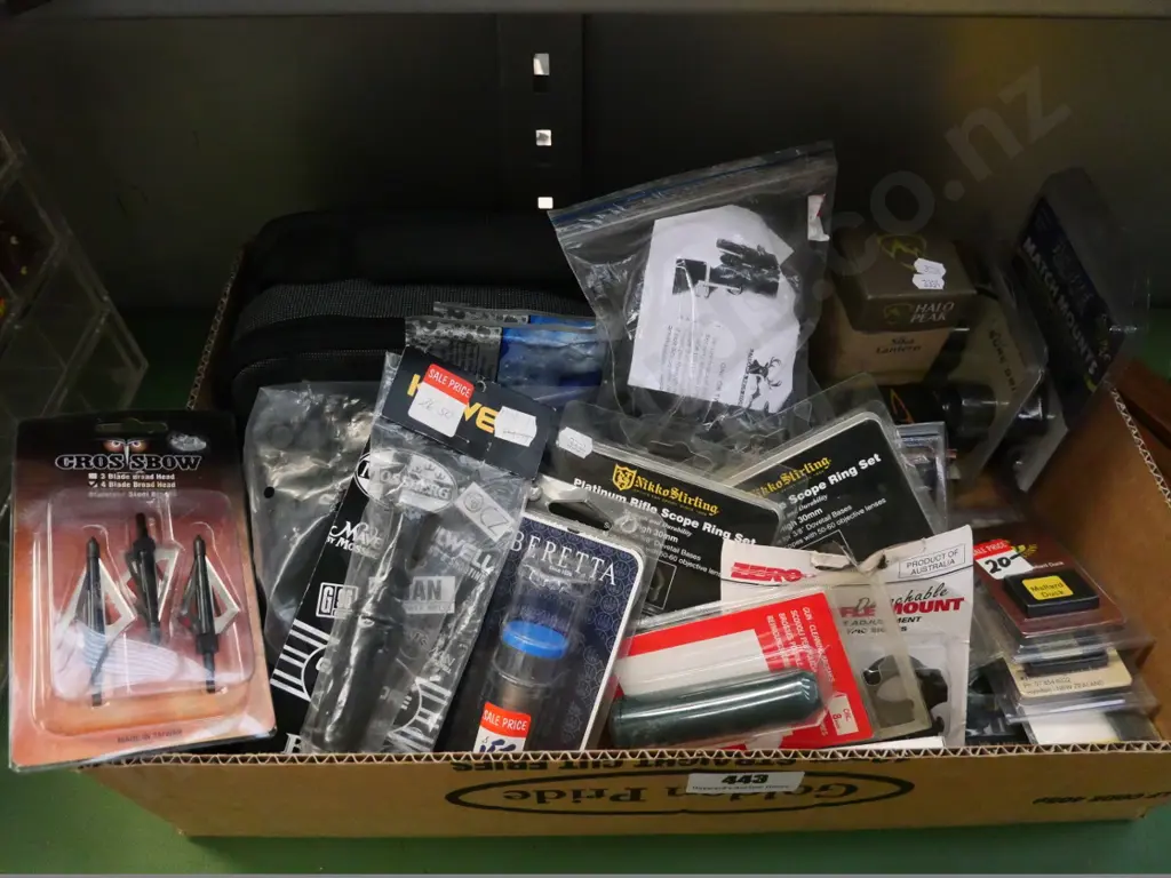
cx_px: 586
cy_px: 439
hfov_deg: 71.6
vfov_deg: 56.8
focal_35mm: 24
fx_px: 812
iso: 6400
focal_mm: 12
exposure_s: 1/500
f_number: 3.5
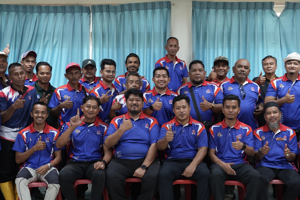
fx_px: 425
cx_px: 157
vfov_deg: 26.5
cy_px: 105
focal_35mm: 51
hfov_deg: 38.9
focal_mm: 34
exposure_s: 1/50
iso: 640
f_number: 2.8
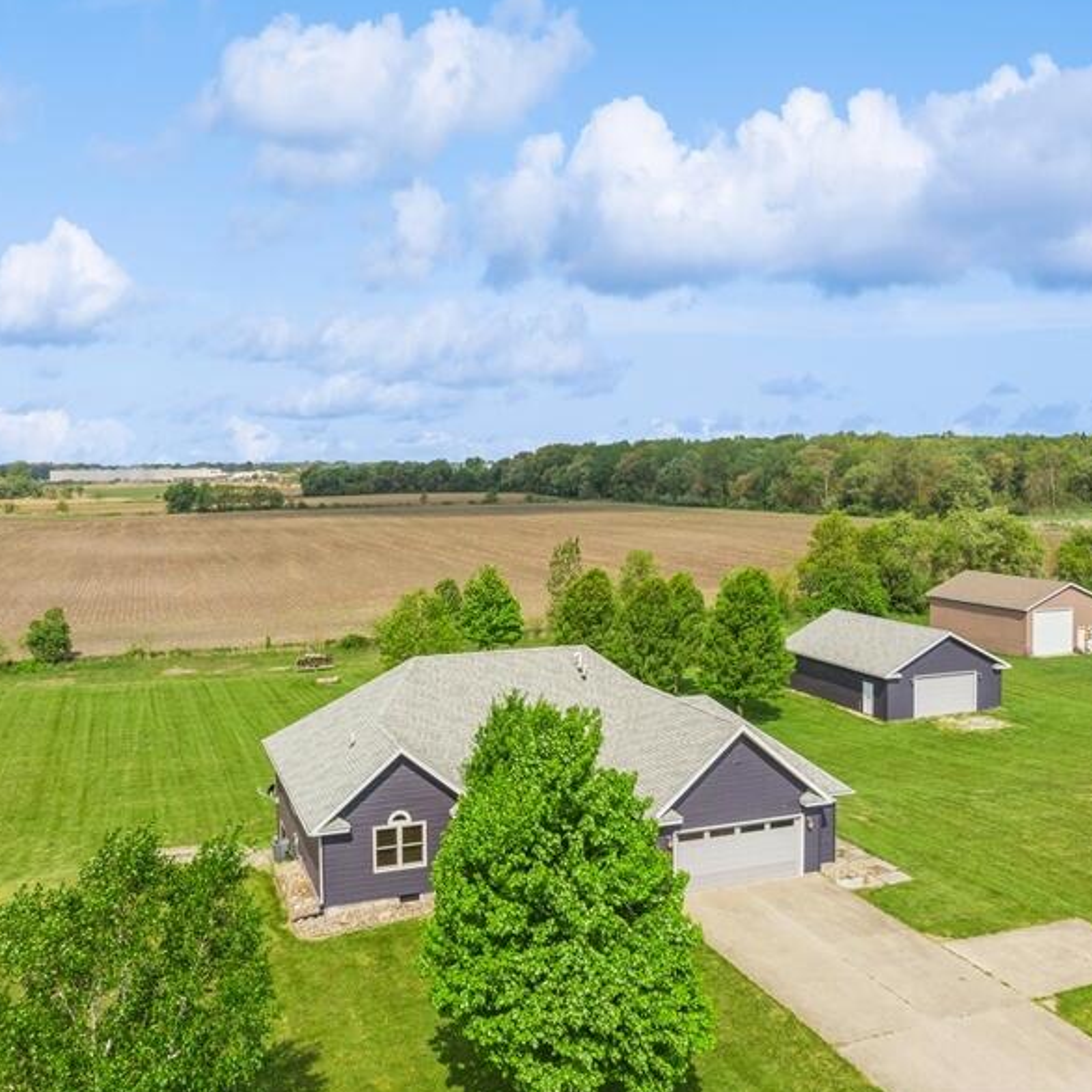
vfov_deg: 55.6
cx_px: 525
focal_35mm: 29
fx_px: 1035
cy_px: 542
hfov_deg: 55.6
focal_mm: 4.5
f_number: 2.8
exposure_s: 1/1500
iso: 114
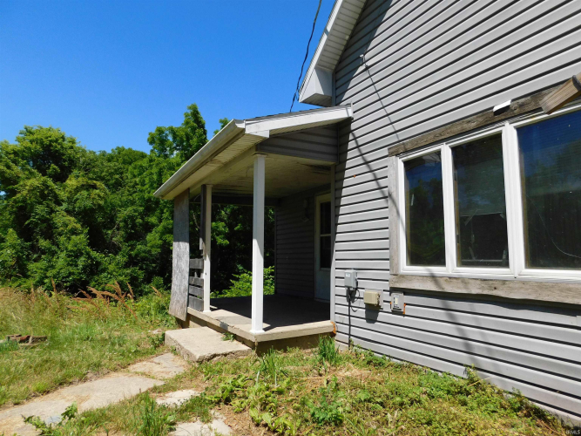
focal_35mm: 23
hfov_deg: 73.9
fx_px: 386
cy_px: 218
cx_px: 290
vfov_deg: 58.9
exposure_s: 1/500
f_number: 6
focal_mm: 4
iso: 125
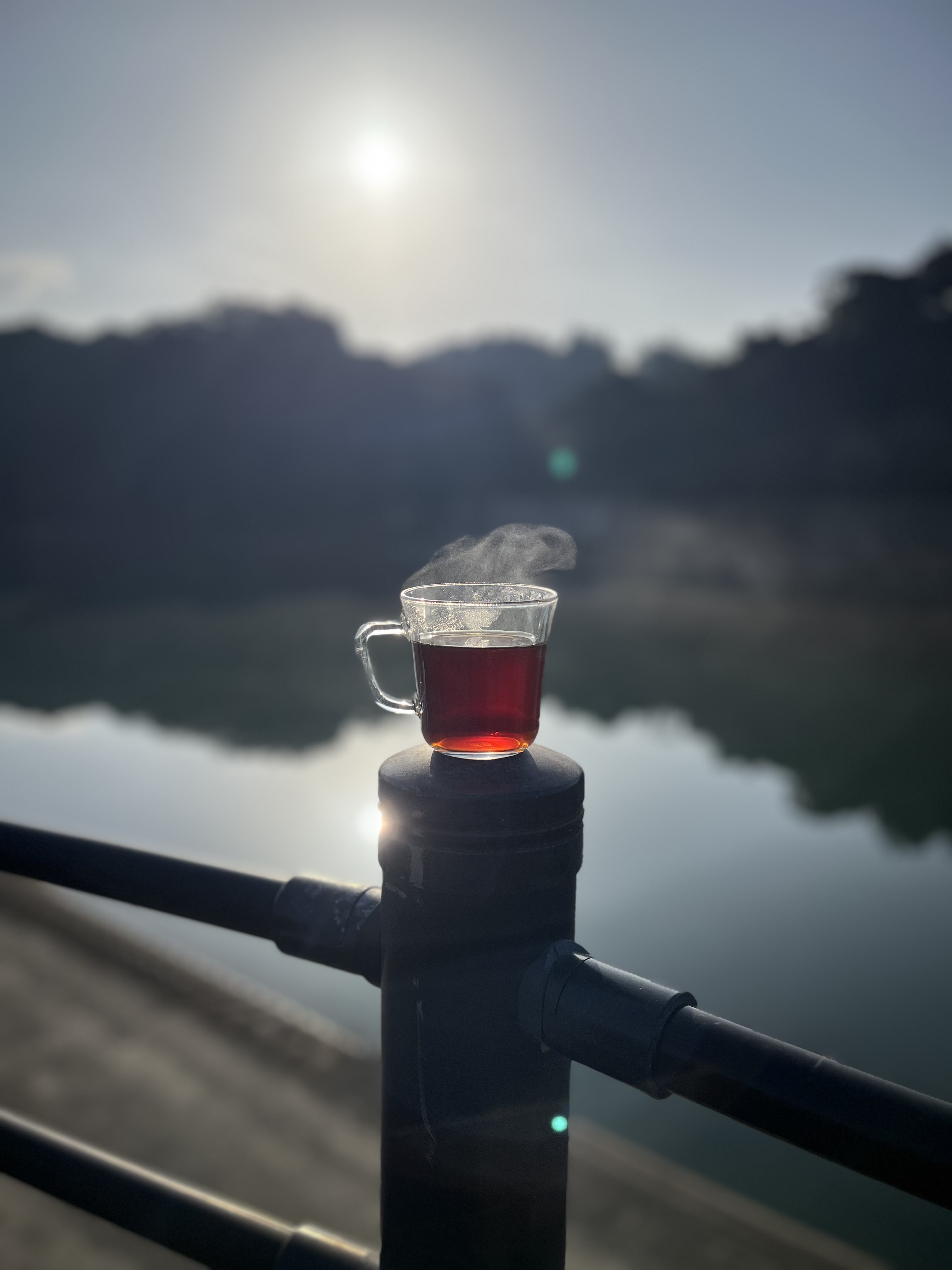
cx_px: 476
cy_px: 635
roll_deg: +0.6
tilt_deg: -5.5
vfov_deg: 67.3
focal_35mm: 26
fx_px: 953
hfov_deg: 53.1
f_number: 1.6
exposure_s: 1/9901
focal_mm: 5.1
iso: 50
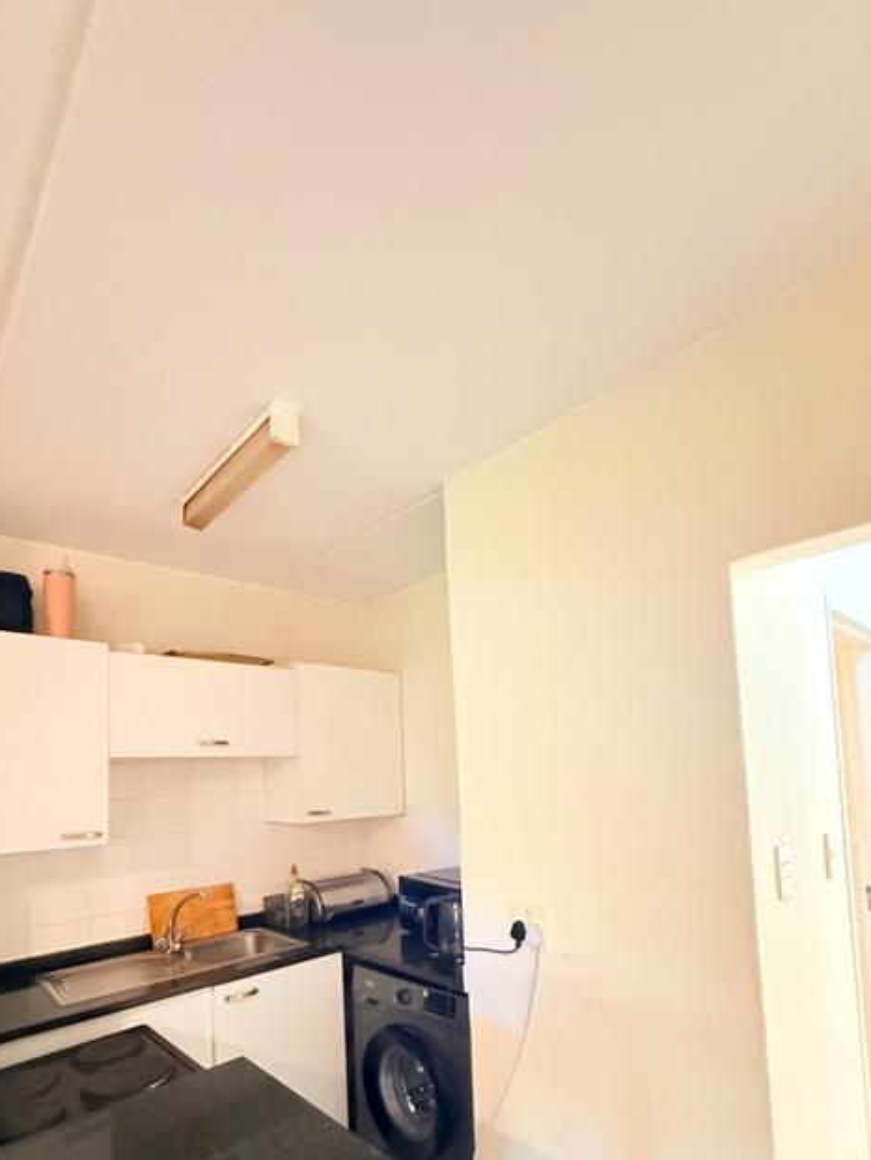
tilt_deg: +3.7
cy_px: 744
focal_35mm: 18
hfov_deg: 71.6
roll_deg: +2.5
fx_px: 603
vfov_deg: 85.5
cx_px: 431
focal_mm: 2.22
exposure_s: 1/33
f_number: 2.2
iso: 1250
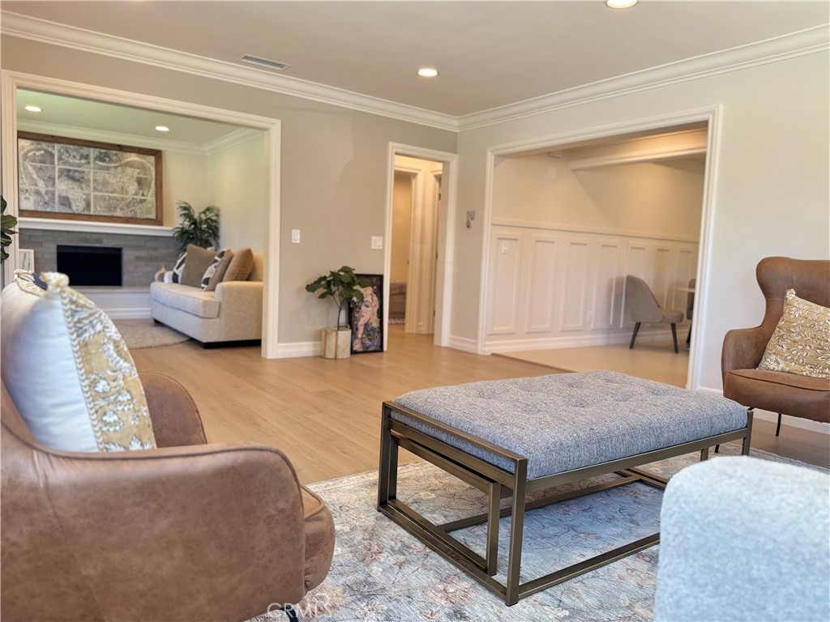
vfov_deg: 56.8
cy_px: 311
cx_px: 415
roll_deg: -2.3
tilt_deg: -5.2
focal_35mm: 24
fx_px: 575
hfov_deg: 71.6
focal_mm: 6.76
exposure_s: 1/120
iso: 80
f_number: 1.78
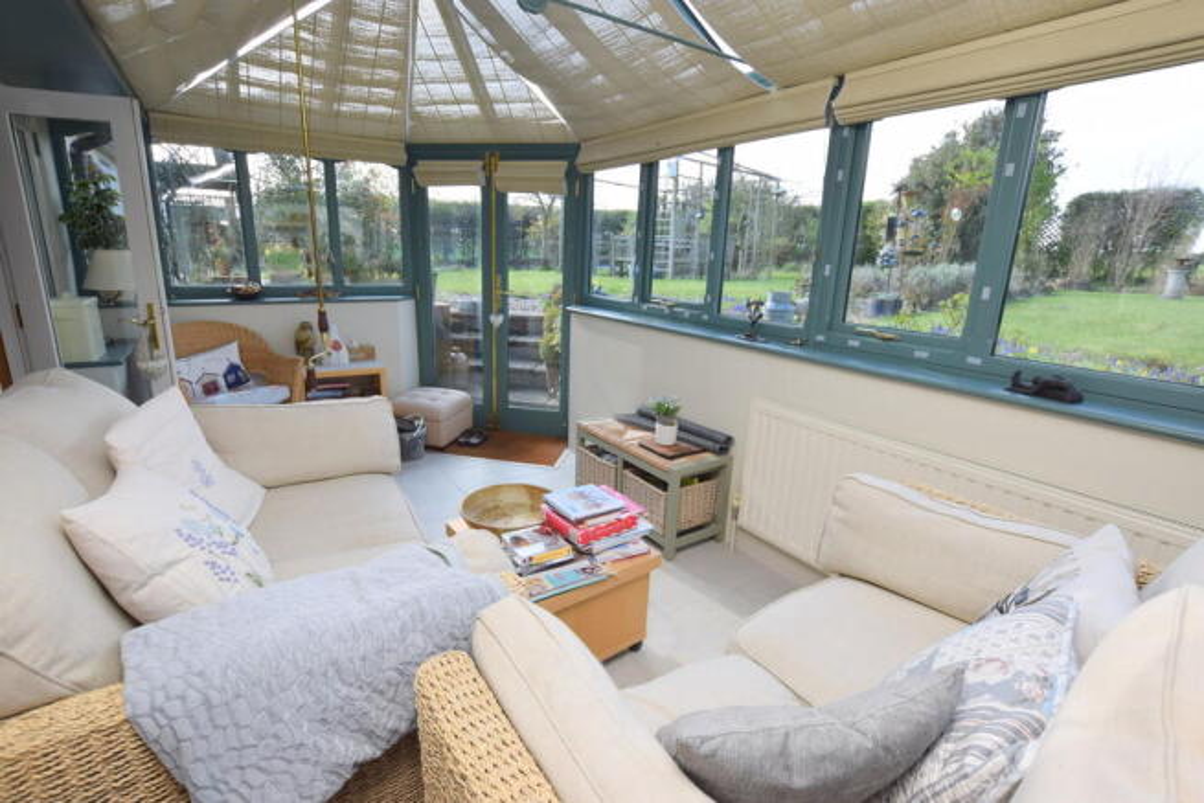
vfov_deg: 72.1
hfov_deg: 95.0
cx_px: 602
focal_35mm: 16
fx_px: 552
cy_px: 402
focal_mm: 11
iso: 200
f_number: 5.6
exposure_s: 1/160
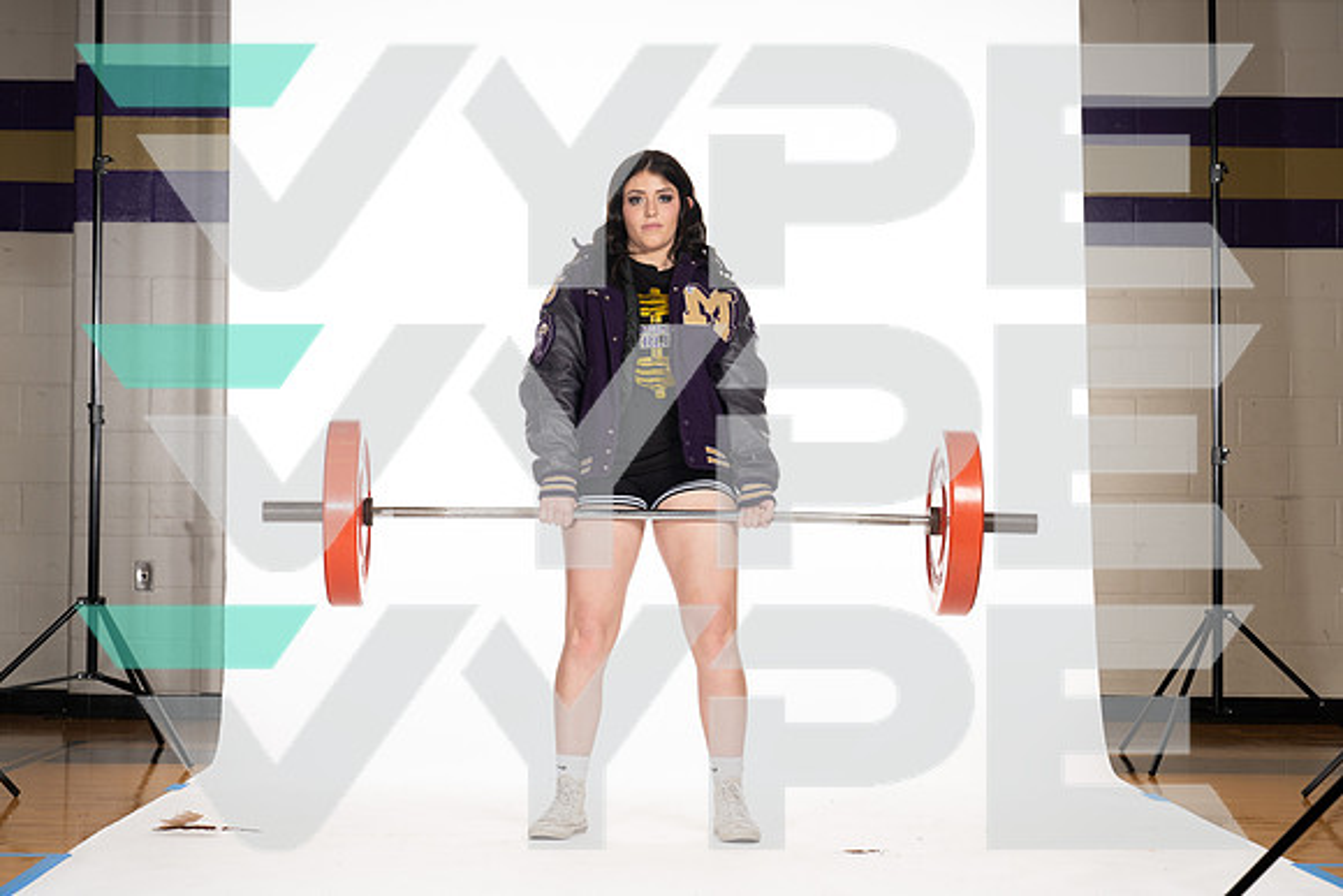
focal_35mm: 70
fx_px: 2612
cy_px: 448
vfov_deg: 19.5
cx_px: 672
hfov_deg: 28.8
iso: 250
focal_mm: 70
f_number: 5.6
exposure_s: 1/250
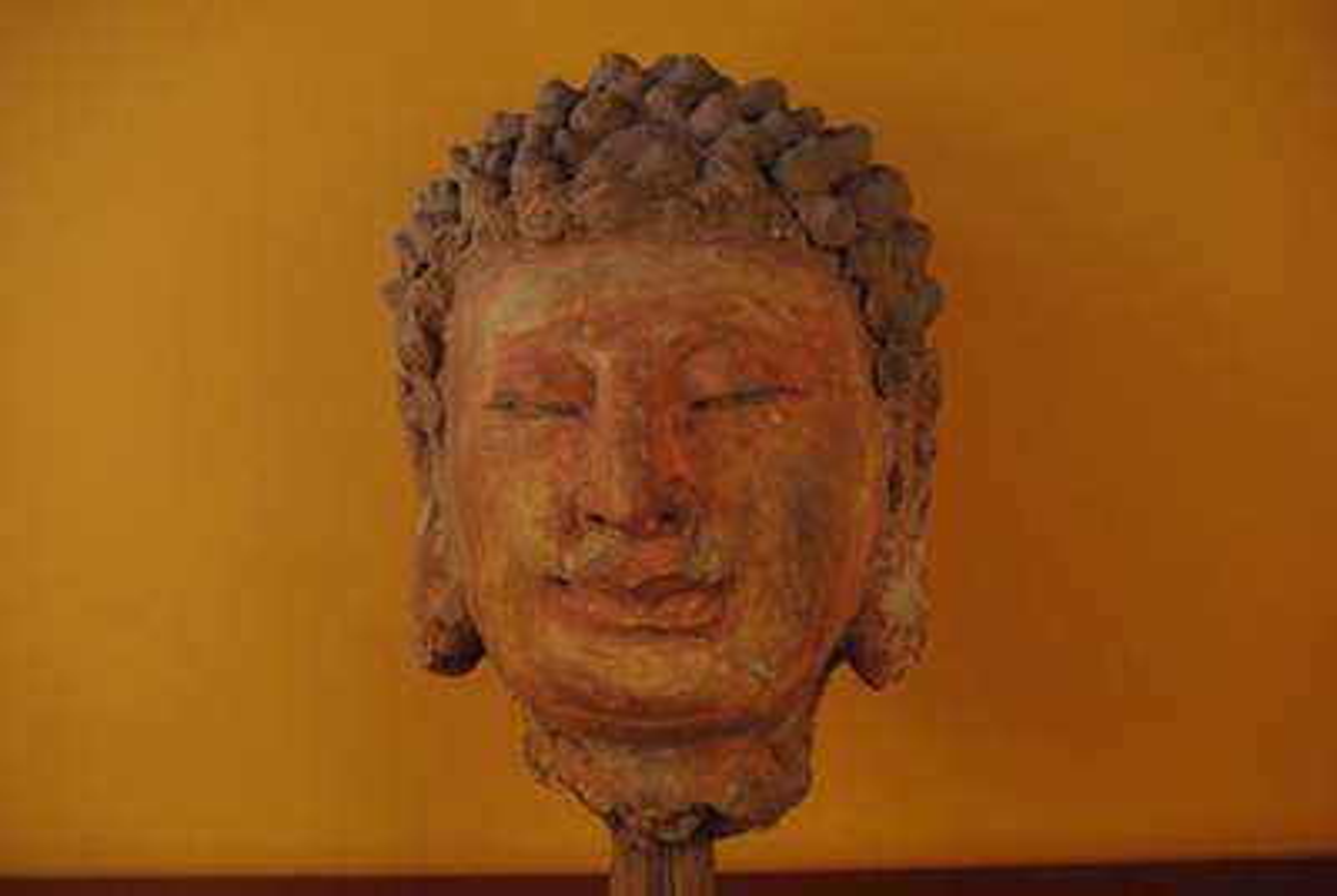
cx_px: 668
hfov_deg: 60.2
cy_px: 448
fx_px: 1153
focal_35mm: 31
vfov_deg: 42.5
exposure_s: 1/60
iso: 1600
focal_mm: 21.25
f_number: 5.6
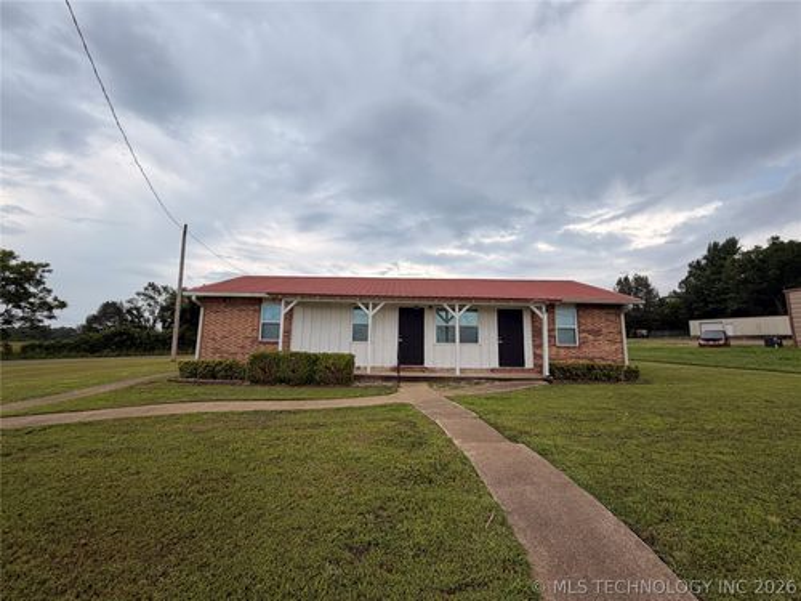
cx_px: 400
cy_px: 300
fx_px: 324
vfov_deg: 85.7
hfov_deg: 102.1
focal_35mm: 14
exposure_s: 1/770
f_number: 2.2
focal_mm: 2.22
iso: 25
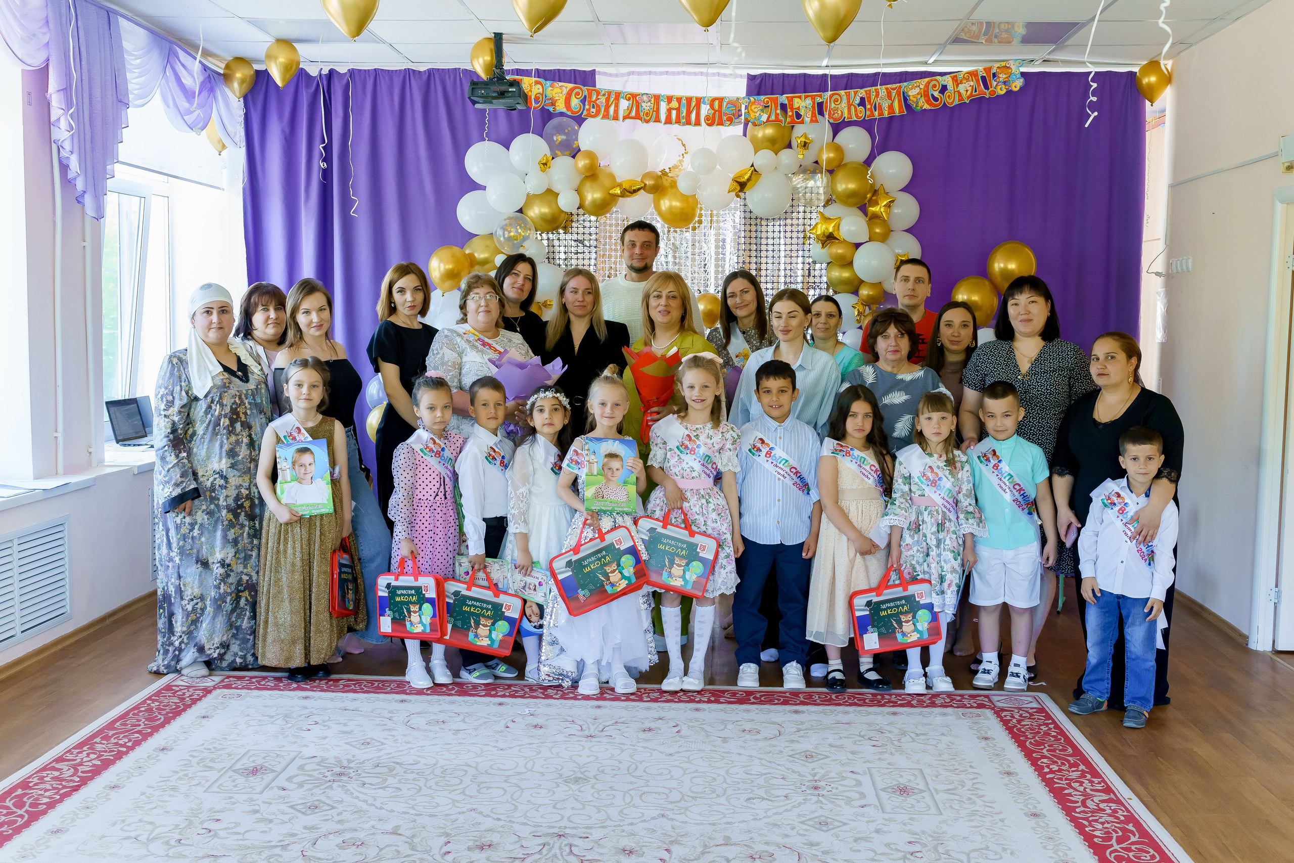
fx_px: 1330
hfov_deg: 51.9
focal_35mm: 37
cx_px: 660
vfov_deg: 35.9
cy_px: 428
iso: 3200
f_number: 5.6
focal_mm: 36
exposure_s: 1/160
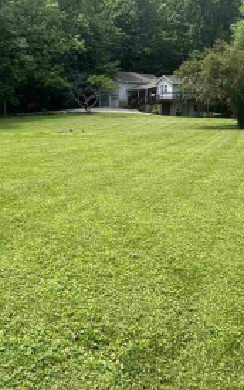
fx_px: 383
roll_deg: -0.9
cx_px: 147
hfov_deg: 35.2
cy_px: 133
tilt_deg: -3.8
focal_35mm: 36
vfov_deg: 53.1
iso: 40
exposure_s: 1/561
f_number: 2.2
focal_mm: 2.22
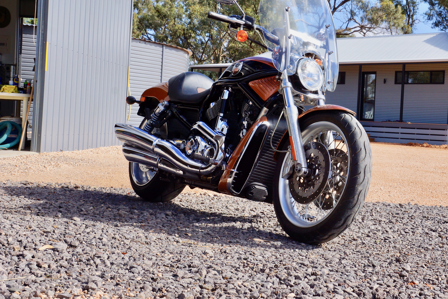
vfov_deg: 20.1
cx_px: 269
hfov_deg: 29.7
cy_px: 126
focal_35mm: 68
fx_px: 842
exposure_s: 1/160
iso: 100
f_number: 13
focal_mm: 35
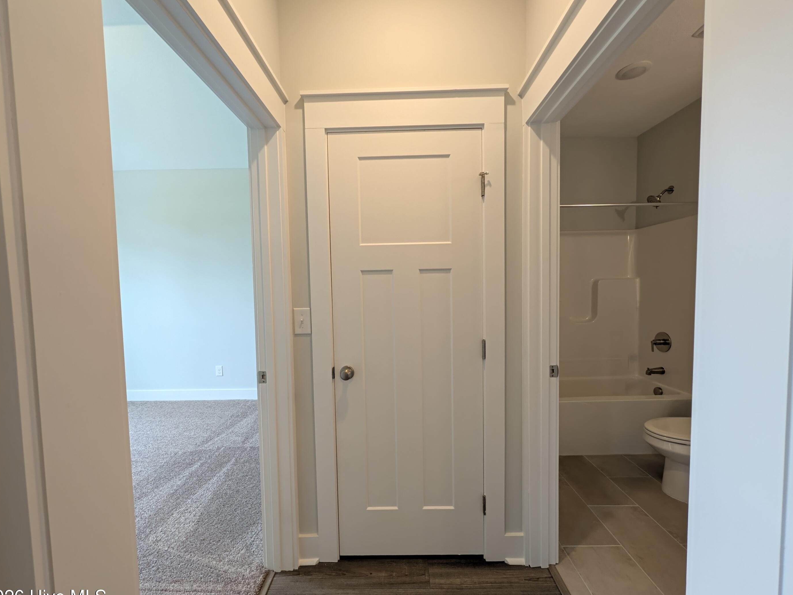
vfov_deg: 89.9
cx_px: 399
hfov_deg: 106.2
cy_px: 304
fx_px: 298
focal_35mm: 13
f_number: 1.7
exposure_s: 1/50
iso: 48
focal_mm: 2.02
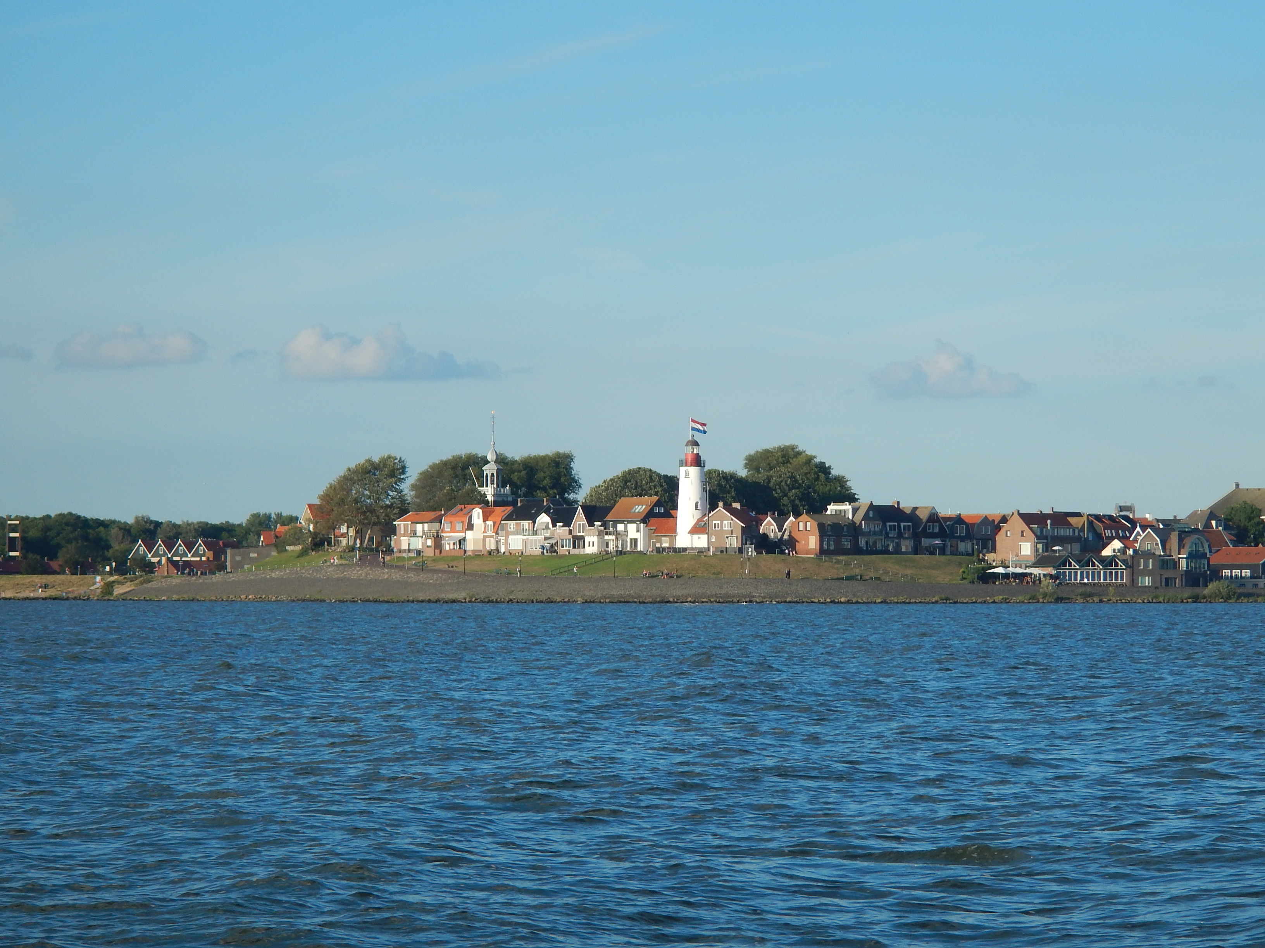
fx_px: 5116
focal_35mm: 140
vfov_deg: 10.6
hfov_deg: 14.1
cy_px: 474
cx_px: 632
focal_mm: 25
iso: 125
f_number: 4.8
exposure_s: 1/640
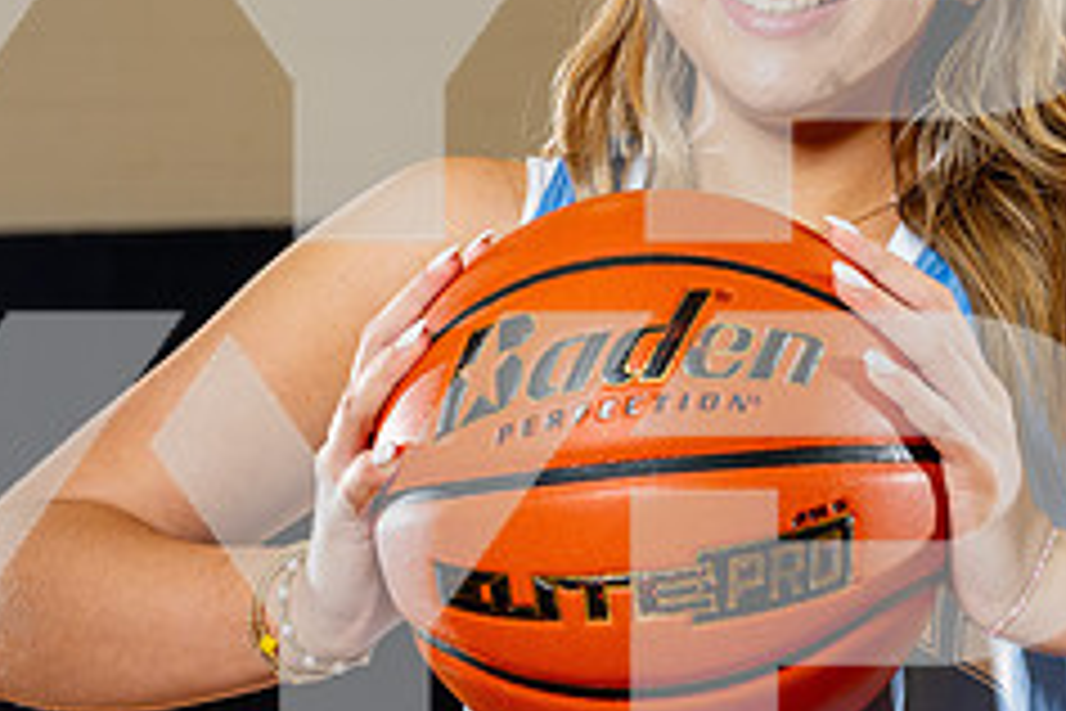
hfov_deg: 14.4
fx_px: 4204
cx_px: 558
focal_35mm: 142
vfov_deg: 9.6
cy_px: 7
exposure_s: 1/250
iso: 400
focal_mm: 58
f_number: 5.6
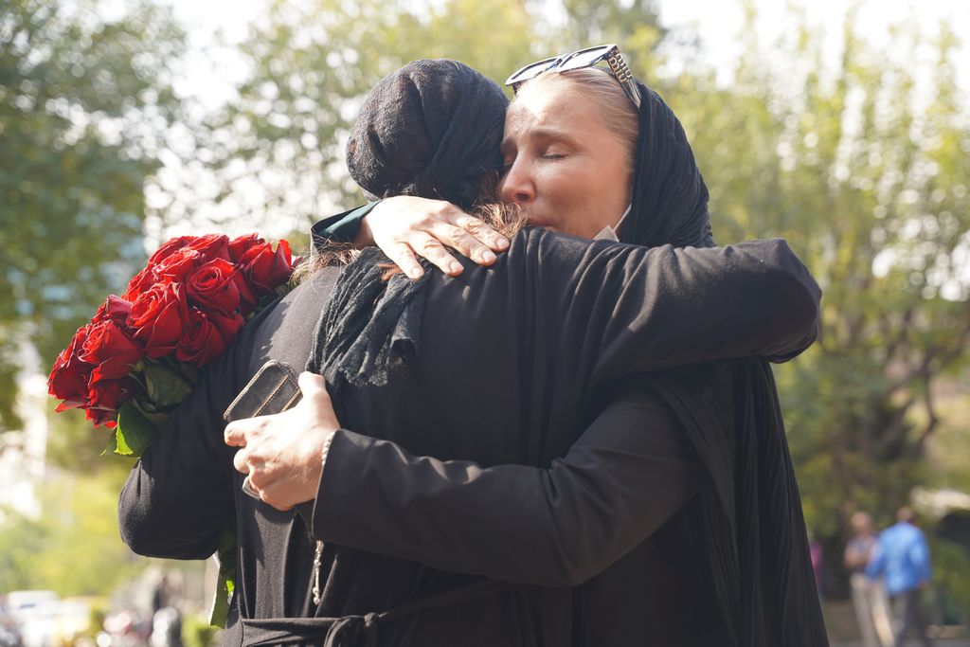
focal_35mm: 56
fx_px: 1506
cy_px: 324
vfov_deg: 24.2
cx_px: 485
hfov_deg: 35.7
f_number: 4
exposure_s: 1/160
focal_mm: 55.9
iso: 160
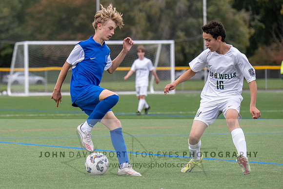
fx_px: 2277
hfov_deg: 7.1
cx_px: 88
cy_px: 71
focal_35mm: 290
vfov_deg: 4.7
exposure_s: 1/1000
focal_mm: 210
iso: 2500
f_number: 5.3
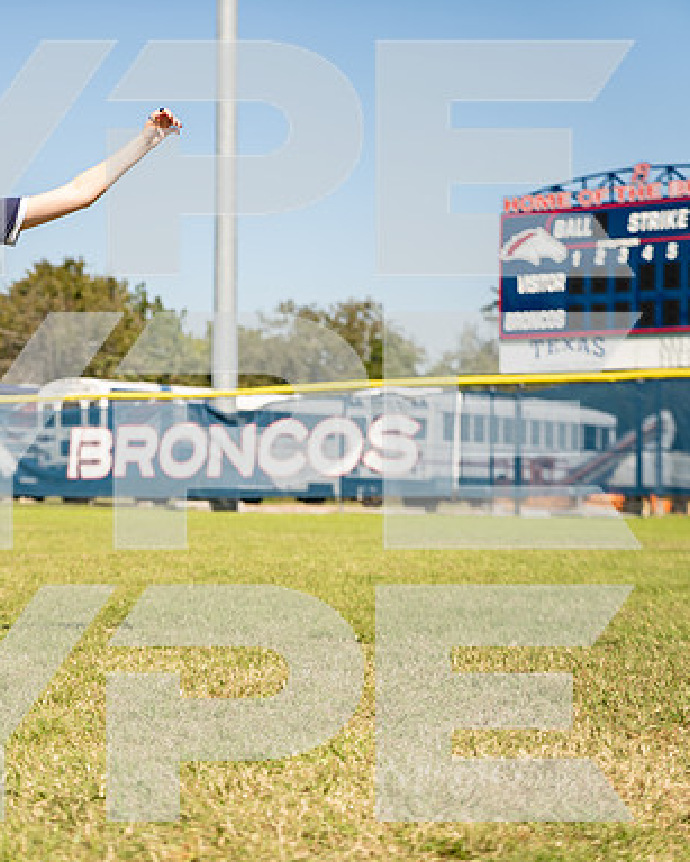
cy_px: 432
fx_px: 2171
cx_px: 70
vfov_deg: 22.5
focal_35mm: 85
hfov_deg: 17.8
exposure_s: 1/1000
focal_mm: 60
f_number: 2.8
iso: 100
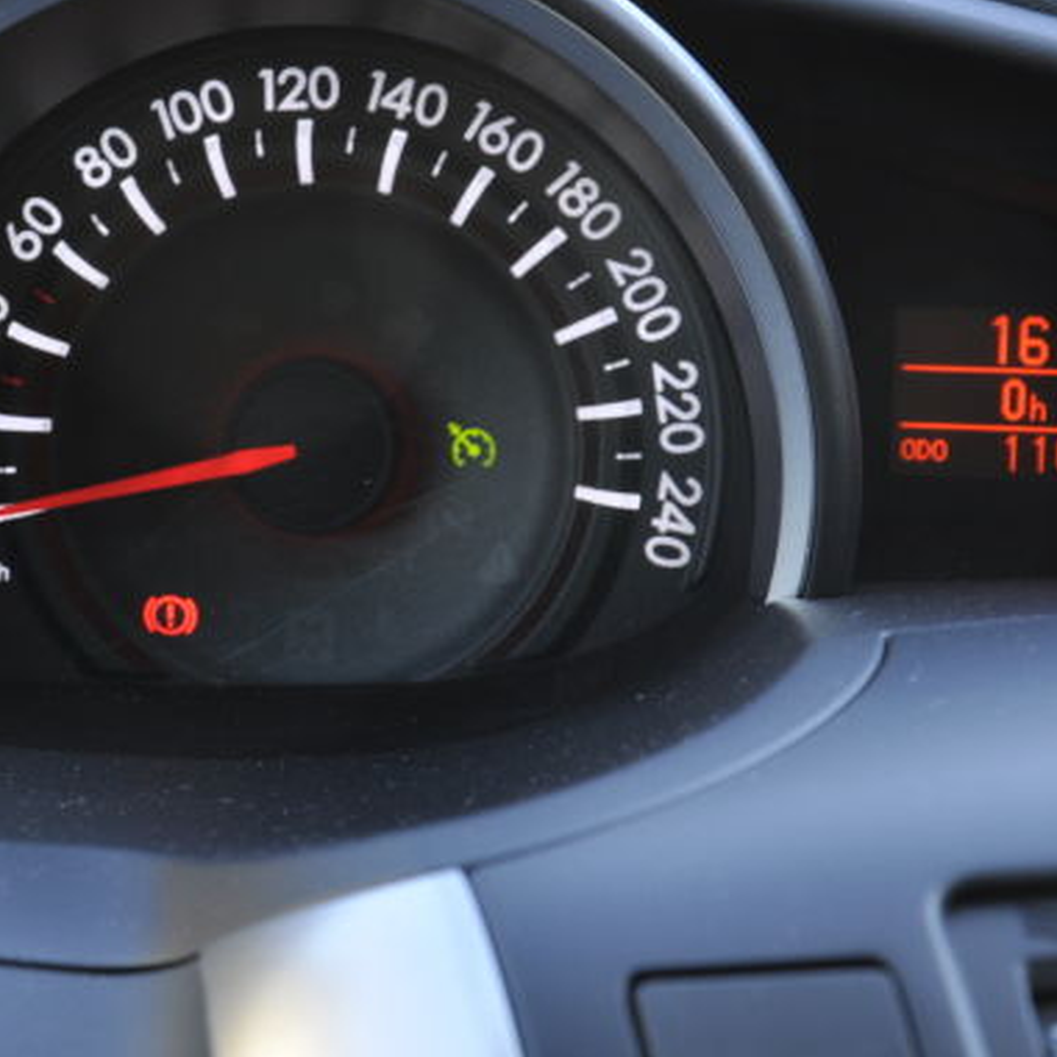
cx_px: 195
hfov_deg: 14.4
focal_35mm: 120
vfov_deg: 14.5
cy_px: 448
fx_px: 4151
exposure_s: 1/50
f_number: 7.1
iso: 200
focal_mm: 35
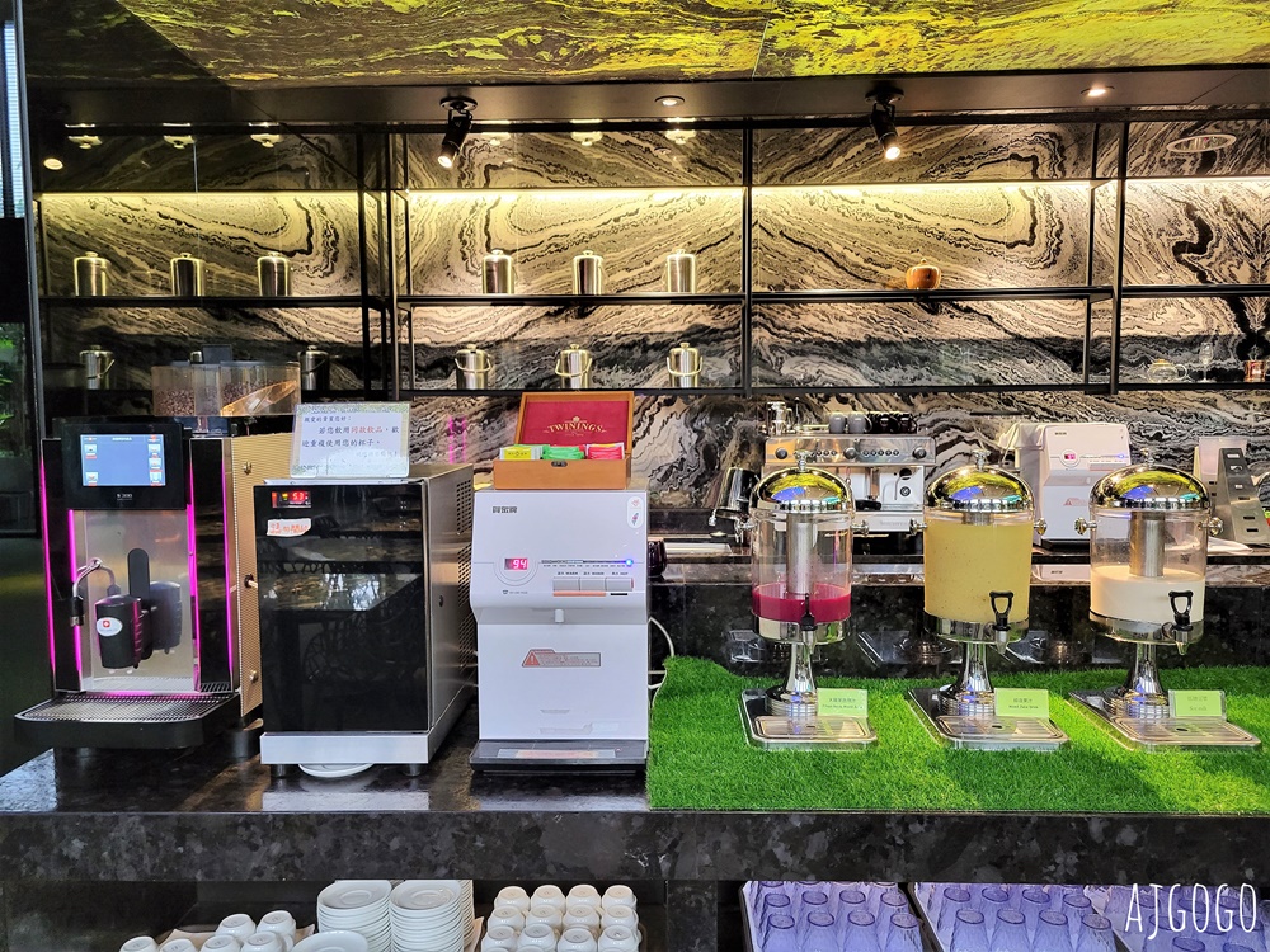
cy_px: 476
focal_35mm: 26
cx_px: 635
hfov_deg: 67.3
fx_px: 954
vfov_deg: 53.1
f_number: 1.8
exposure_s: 1/40
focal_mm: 5.4
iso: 500
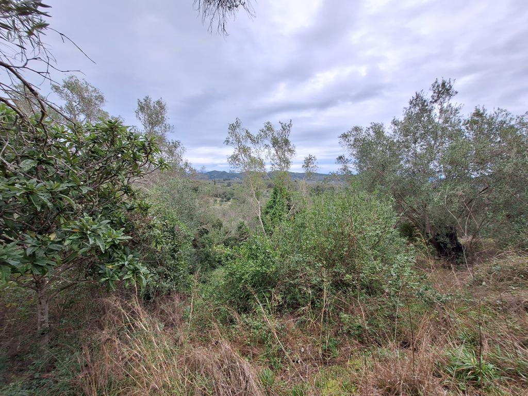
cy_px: 198
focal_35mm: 13
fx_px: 198
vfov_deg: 89.9
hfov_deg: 106.2
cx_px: 264
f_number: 2.2
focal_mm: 1.74
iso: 40
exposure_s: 1/200
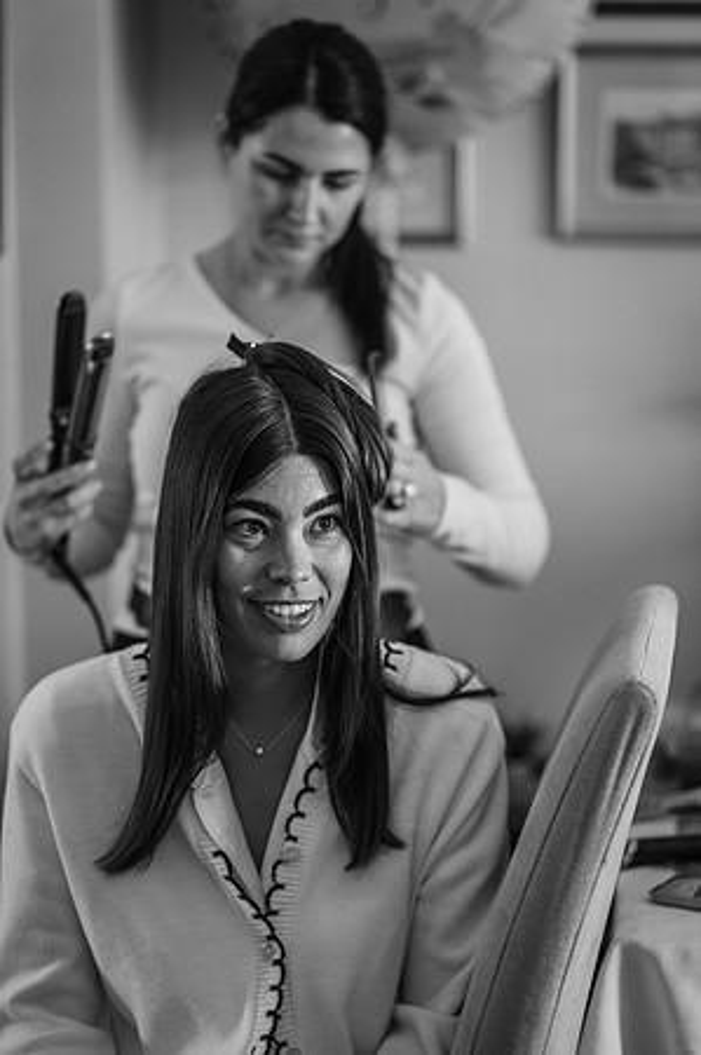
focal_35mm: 85
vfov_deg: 23.9
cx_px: 350
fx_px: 2488
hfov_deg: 16.0
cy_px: 528
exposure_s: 1/200
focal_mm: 85
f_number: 1.8
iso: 900
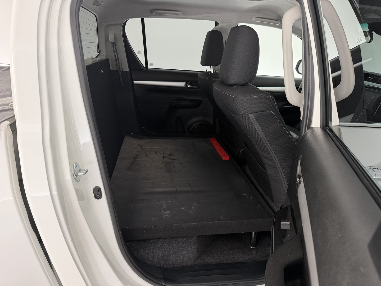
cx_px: 190
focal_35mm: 24
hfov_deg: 71.6
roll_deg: -0.6
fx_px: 264
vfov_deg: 56.8
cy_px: 143
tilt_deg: -20.8
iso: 320
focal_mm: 6.76
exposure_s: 1/50
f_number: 1.78
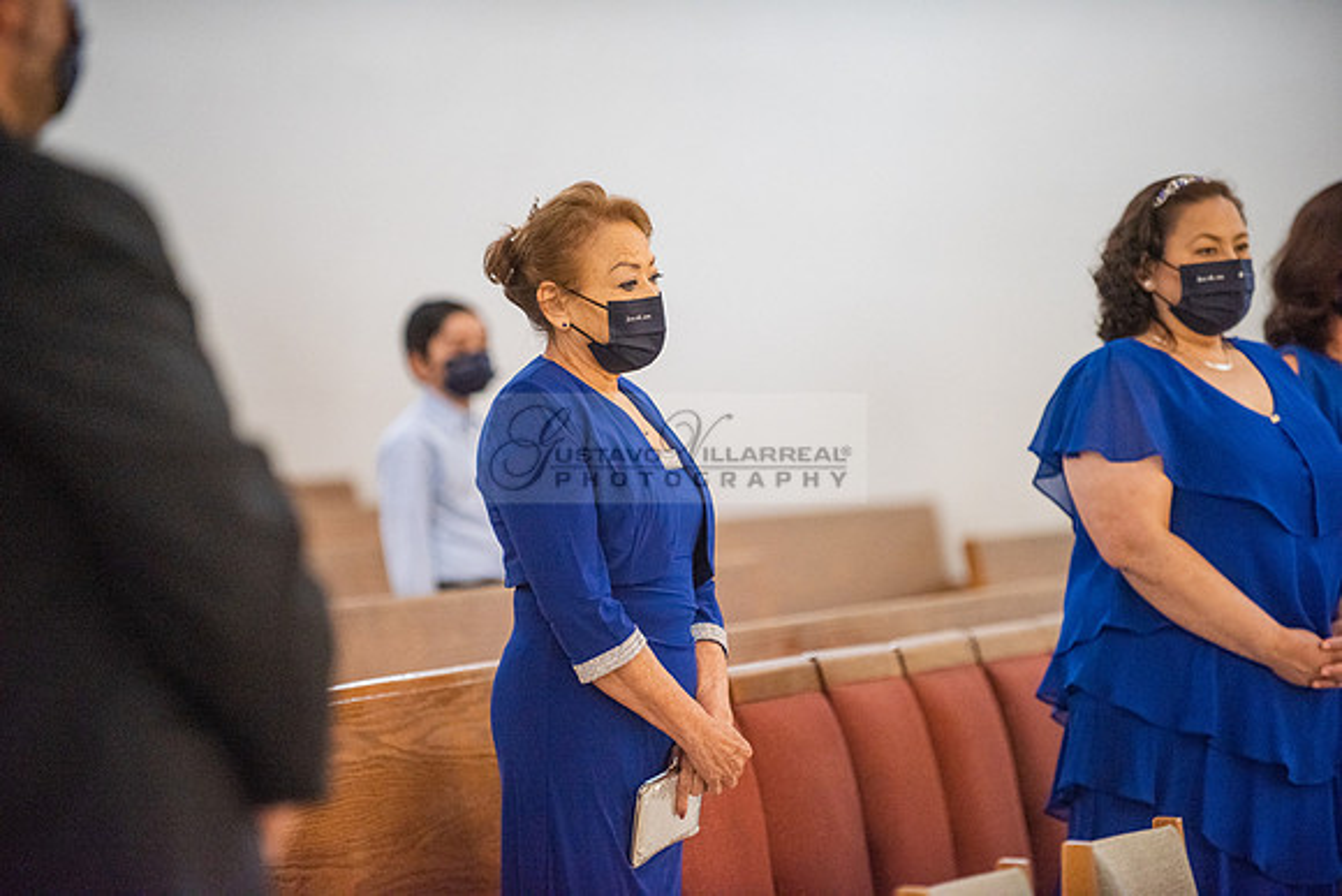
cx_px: 671
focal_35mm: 200
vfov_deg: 6.9
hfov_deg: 10.3
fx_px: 7457
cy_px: 448
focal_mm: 200
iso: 2000
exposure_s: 1/200
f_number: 2.8
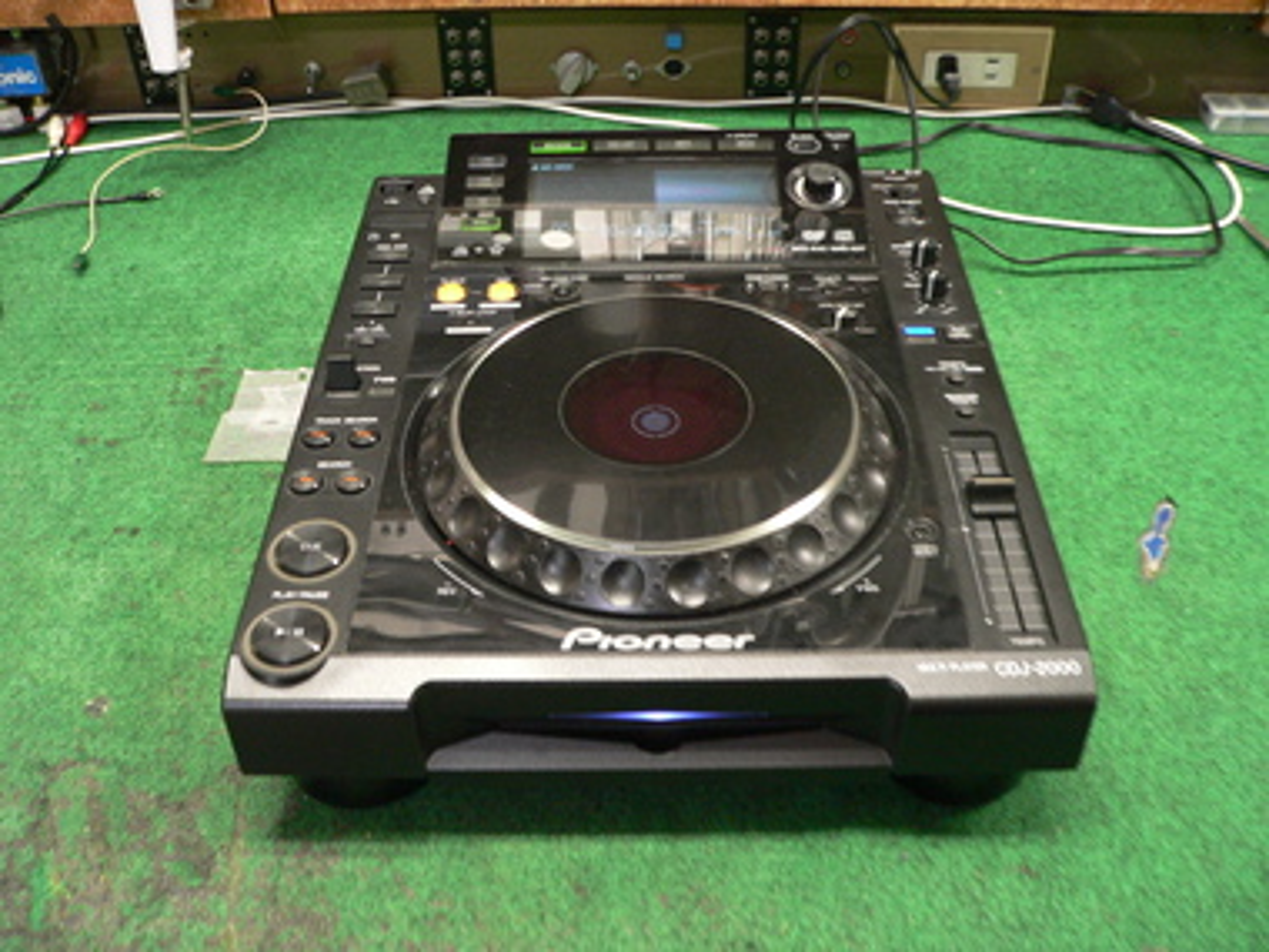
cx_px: 634
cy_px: 476
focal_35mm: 36
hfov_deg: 51.4
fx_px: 1320
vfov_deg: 39.7
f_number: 2.8
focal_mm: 6
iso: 200
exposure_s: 1/10
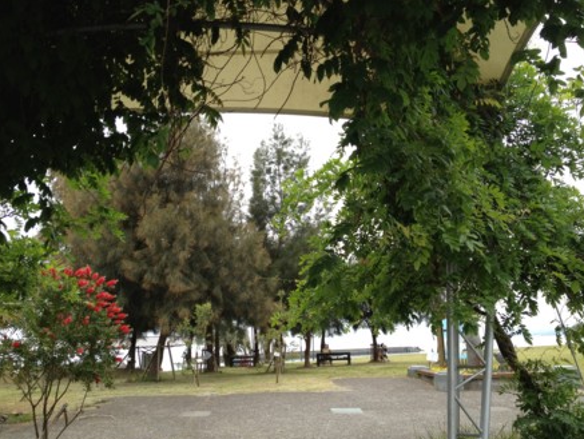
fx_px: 608
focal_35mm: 36
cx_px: 298
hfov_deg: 51.3
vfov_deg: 39.7
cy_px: 224
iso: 64
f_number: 2.4
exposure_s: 1/431
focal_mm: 4.28
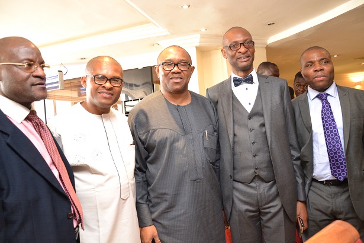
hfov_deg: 67.4
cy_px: 122
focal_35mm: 27
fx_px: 273
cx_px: 182
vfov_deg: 47.9
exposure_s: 1/60
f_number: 3.5
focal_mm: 18
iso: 1600
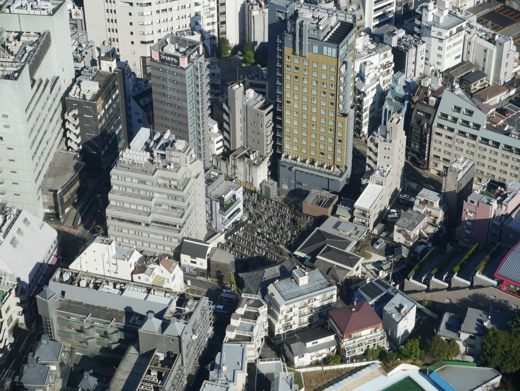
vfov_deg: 17.6
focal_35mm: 84
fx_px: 1262
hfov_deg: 23.3
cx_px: 260
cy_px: 196
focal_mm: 42
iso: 200
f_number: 8
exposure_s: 1/400
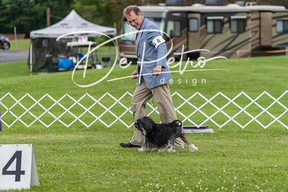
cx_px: 144
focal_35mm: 165
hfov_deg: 12.4
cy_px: 96
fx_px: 1320
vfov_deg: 8.3
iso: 320
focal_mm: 165
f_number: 4
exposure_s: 1/1000
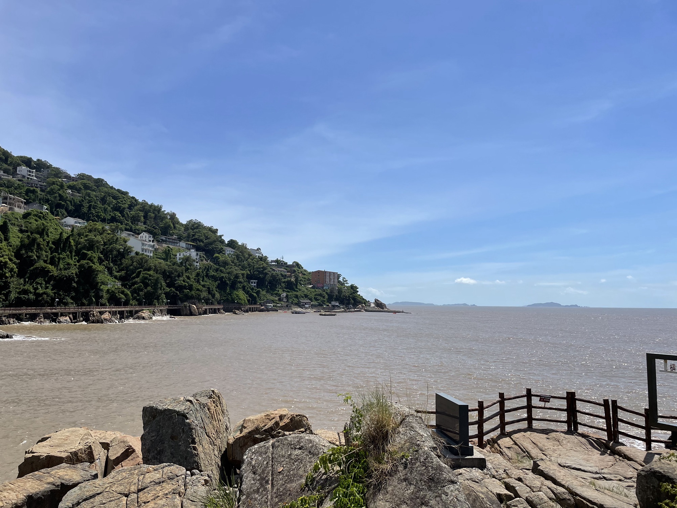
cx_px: 338
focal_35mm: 26
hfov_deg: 67.3
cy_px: 254
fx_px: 508
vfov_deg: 53.1
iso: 32
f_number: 1.6
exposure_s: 1/6494
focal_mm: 4.2
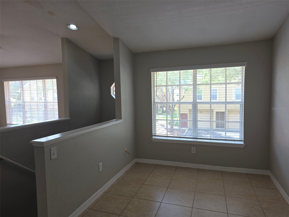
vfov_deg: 58.9
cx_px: 144
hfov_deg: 73.9
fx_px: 192
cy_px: 108
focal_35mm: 23
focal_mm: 6.3
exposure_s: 1/120
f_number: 1.7
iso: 40
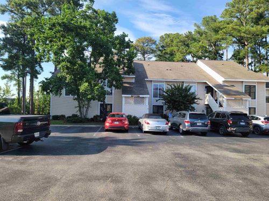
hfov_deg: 71.6
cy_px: 100
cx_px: 134
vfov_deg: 56.8
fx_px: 187
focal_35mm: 24
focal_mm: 6.7
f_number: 1.8
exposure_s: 1/345
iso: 16
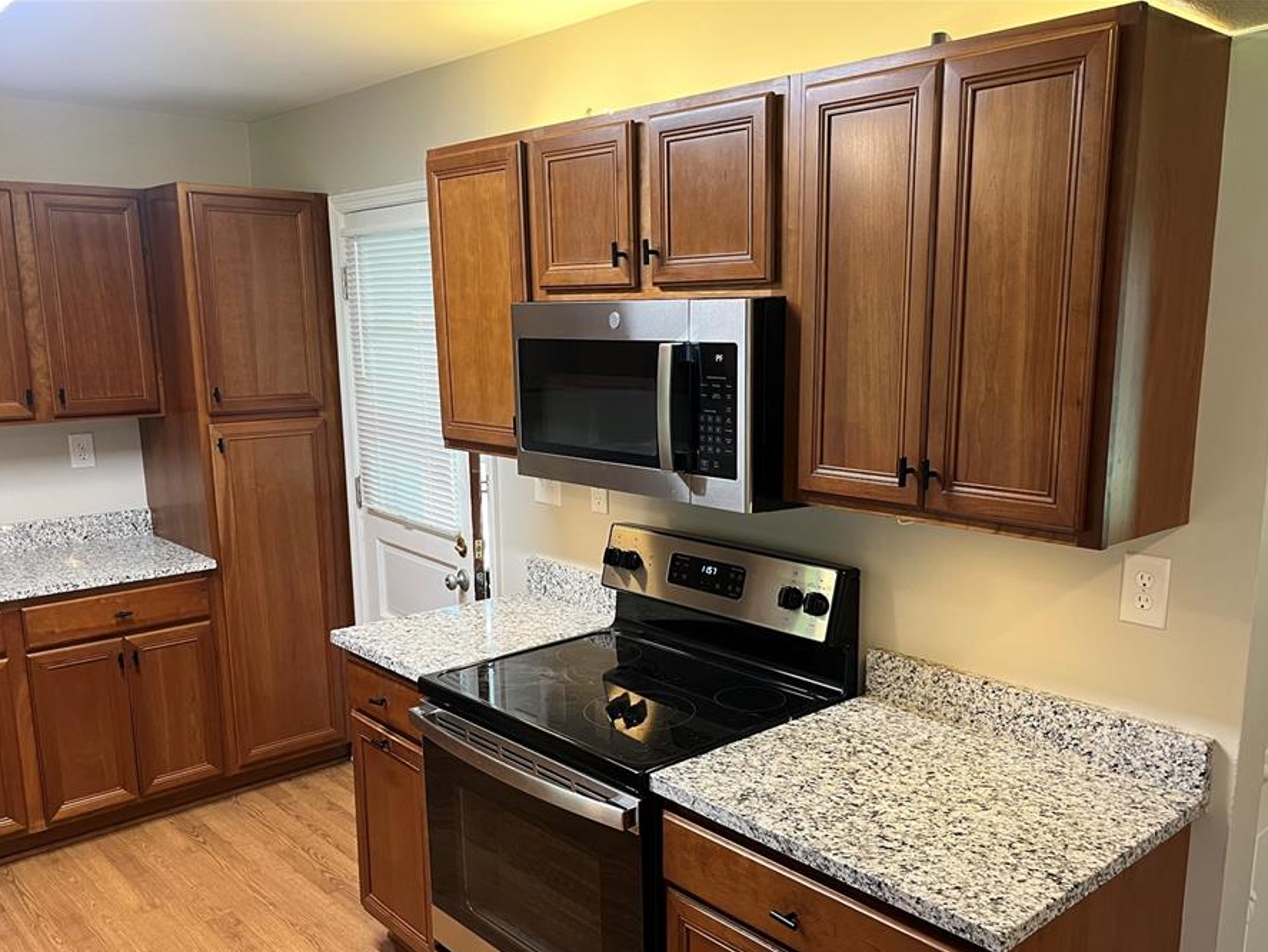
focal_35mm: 30
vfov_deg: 46.7
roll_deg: +0.2
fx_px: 1099
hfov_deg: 59.9
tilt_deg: -12.2
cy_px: 547
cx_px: 666
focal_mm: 5.1
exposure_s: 1/60
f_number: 1.6
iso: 125
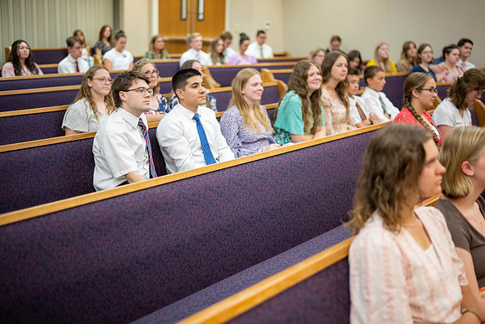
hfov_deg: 39.6
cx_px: 242
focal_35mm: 50
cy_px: 162
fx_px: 674
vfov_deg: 27.0
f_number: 1.8
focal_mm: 50
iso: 1600
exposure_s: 1/400
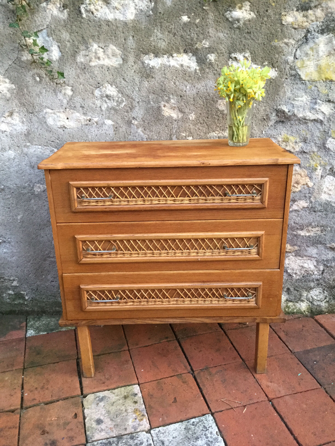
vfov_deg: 58.4
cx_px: 168
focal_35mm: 31
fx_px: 400
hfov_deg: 45.4
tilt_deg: -20.9
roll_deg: +0.0
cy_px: 223
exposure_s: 1/33
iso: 160
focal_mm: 3.3
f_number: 2.4
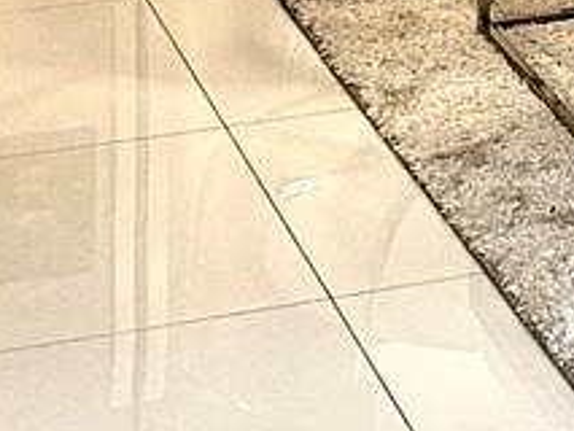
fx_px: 2986
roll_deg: -1.1
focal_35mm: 180
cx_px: 1048
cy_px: -663
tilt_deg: -5.1
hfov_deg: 10.3
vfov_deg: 7.6
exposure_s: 1/120
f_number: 1.78
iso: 200
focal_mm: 6.86
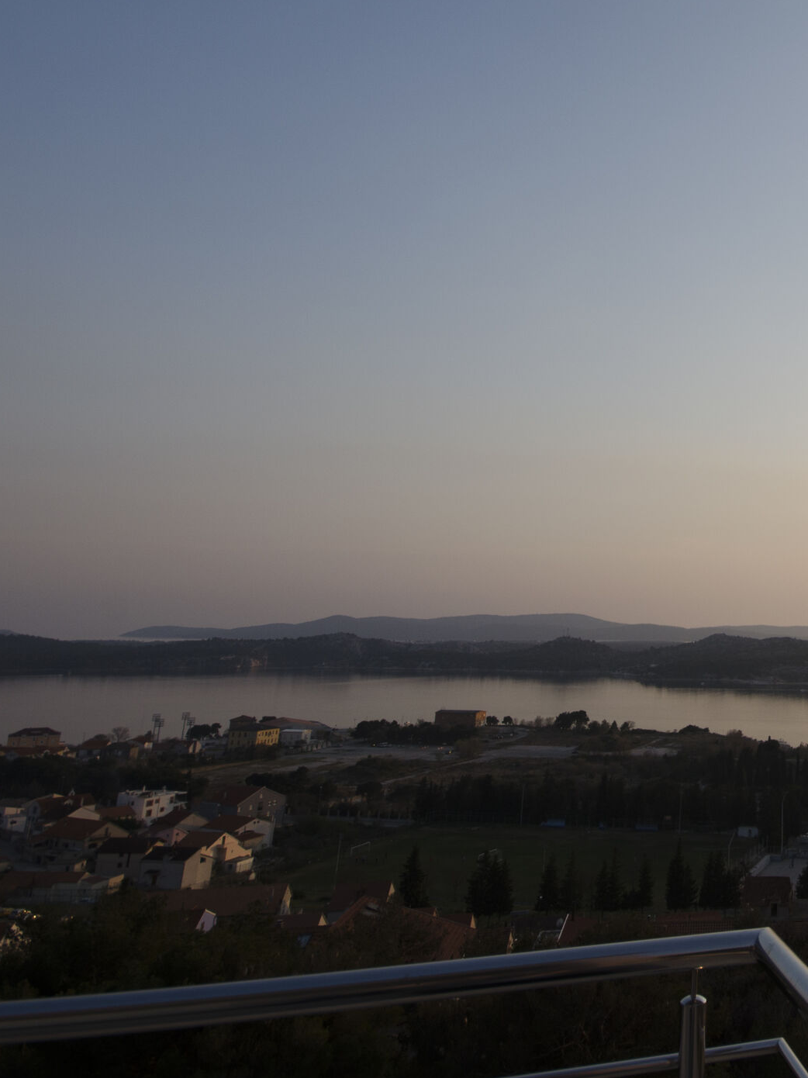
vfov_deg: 60.4
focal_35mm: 29
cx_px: 839
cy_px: 374
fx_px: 903
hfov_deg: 40.9
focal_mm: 10
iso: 140
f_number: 8
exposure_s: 1/250
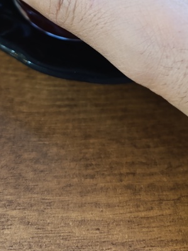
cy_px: -24
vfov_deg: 32.0
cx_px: 86
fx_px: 383
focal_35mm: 53
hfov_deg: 27.5
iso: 640
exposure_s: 1/50
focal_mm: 6.14
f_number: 1.6
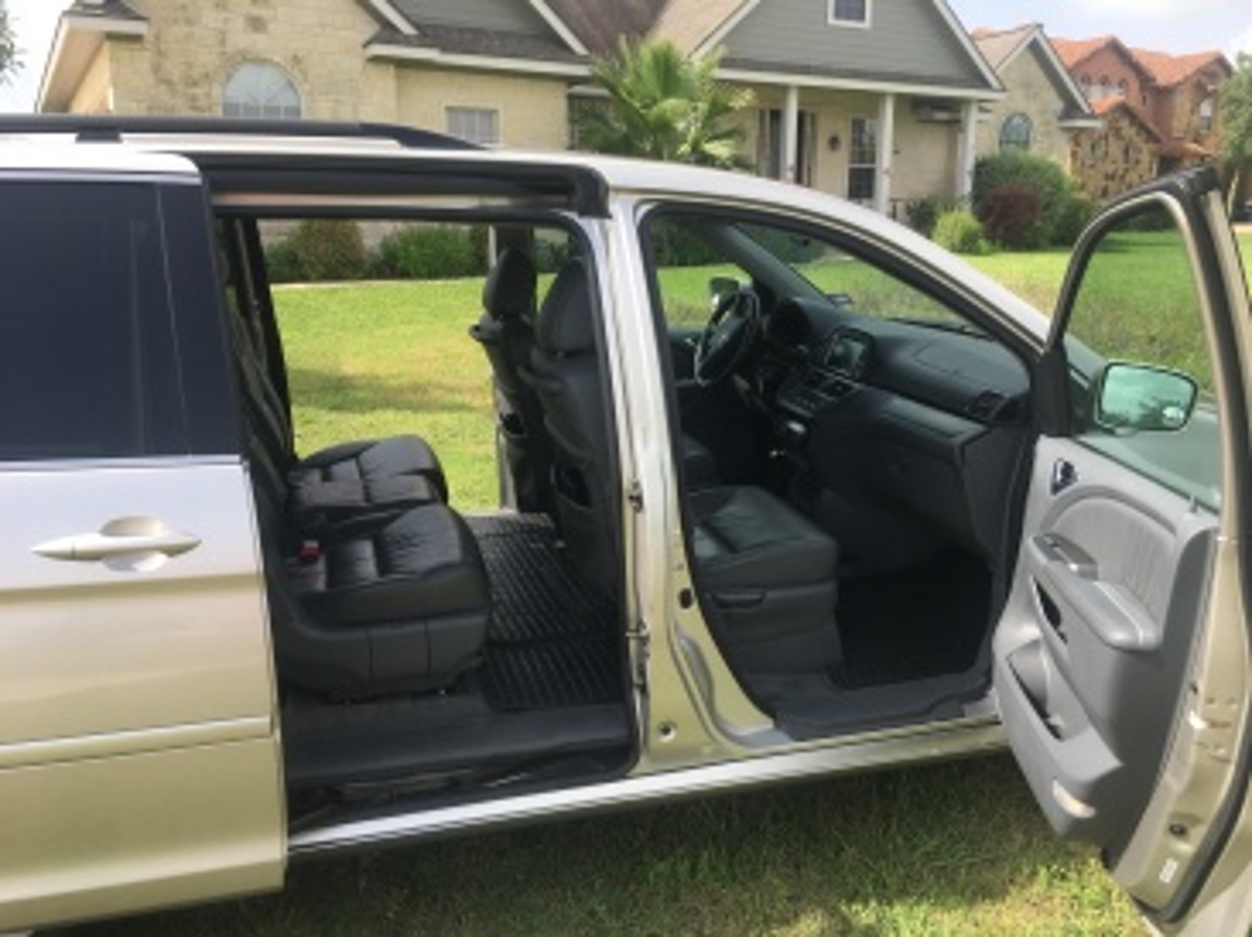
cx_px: 626
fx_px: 1048
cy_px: 468
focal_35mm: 29
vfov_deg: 48.2
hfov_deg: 61.7
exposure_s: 1/663
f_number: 2.2
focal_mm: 4.15
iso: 25
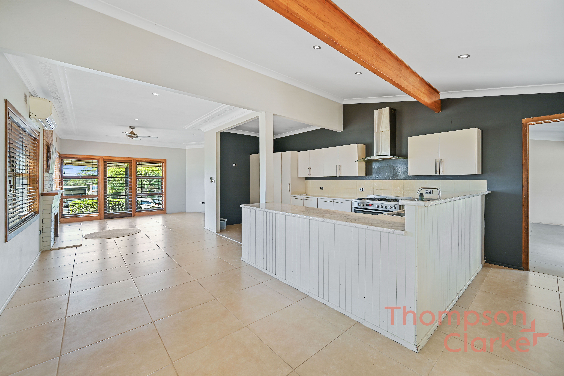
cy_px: 188
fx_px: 219
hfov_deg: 104.2
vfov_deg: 81.3
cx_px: 282
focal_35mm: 14
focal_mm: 14
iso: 100
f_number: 4
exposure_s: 1/4
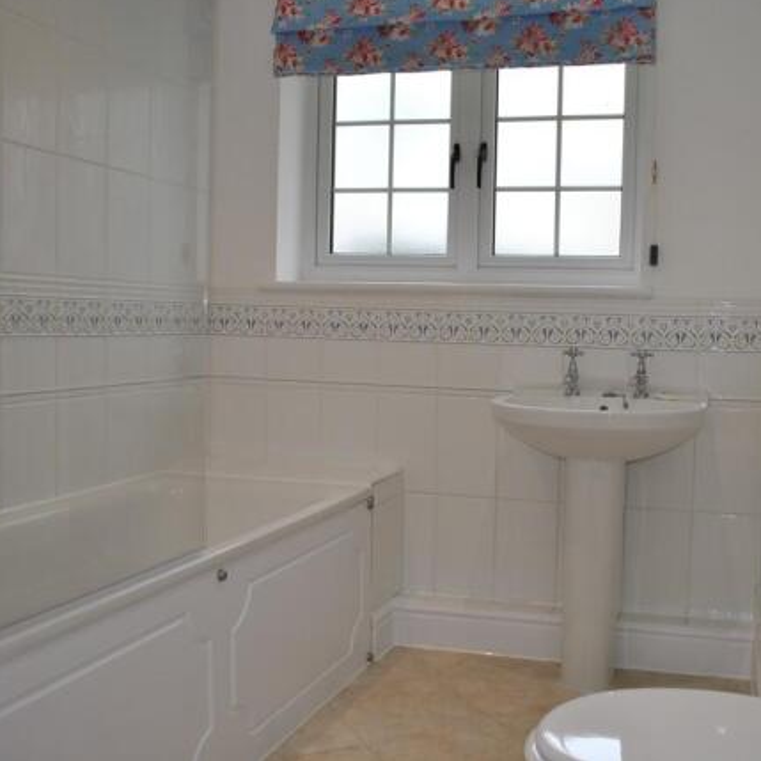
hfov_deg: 46.5
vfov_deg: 47.2
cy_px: 375
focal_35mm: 35
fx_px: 871
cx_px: 506
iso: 125
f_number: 3.5
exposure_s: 1/125
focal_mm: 18
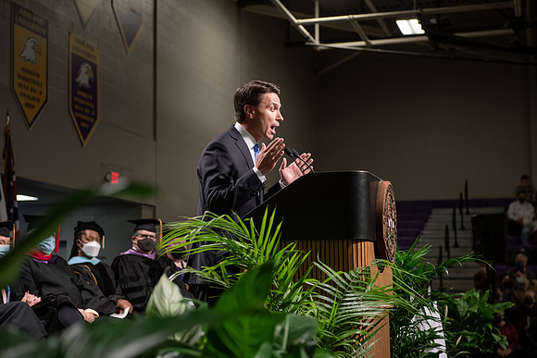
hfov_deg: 28.8
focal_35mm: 70
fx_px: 1044
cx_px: 268
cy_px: 179
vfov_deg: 19.5
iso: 1000
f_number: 4
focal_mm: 70
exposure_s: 1/200
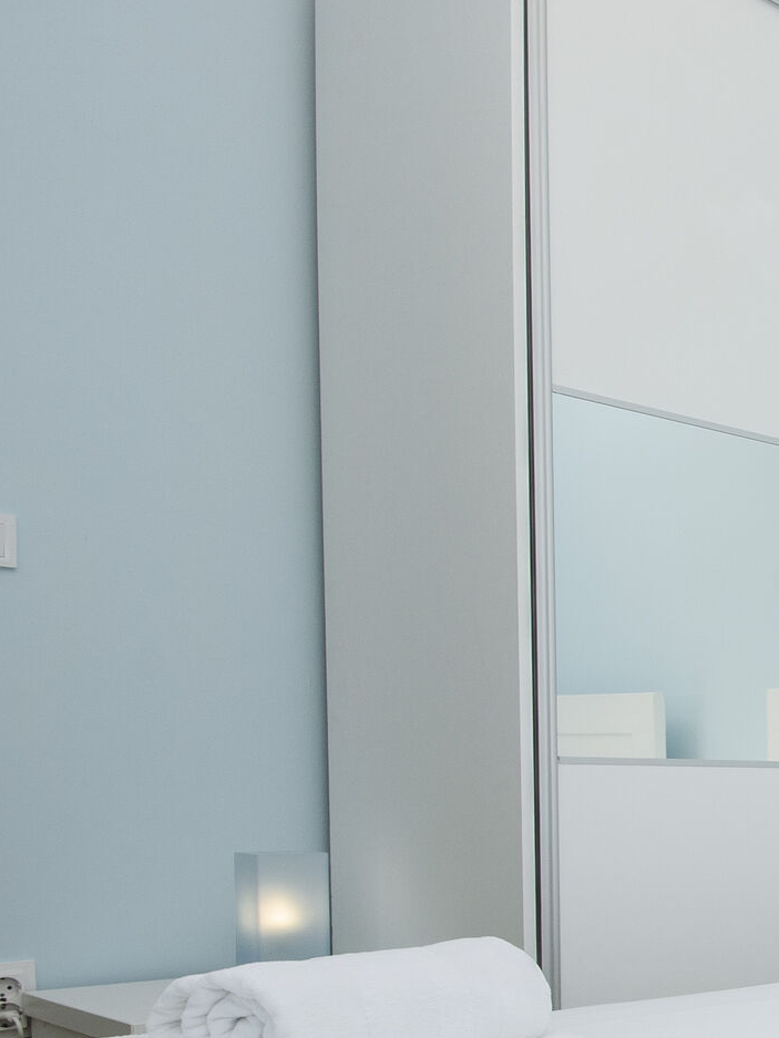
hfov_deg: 21.7
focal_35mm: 43
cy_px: 836
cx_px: 1394
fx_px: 1290
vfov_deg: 41.9
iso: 100
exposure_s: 1/160
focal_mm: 10
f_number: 10
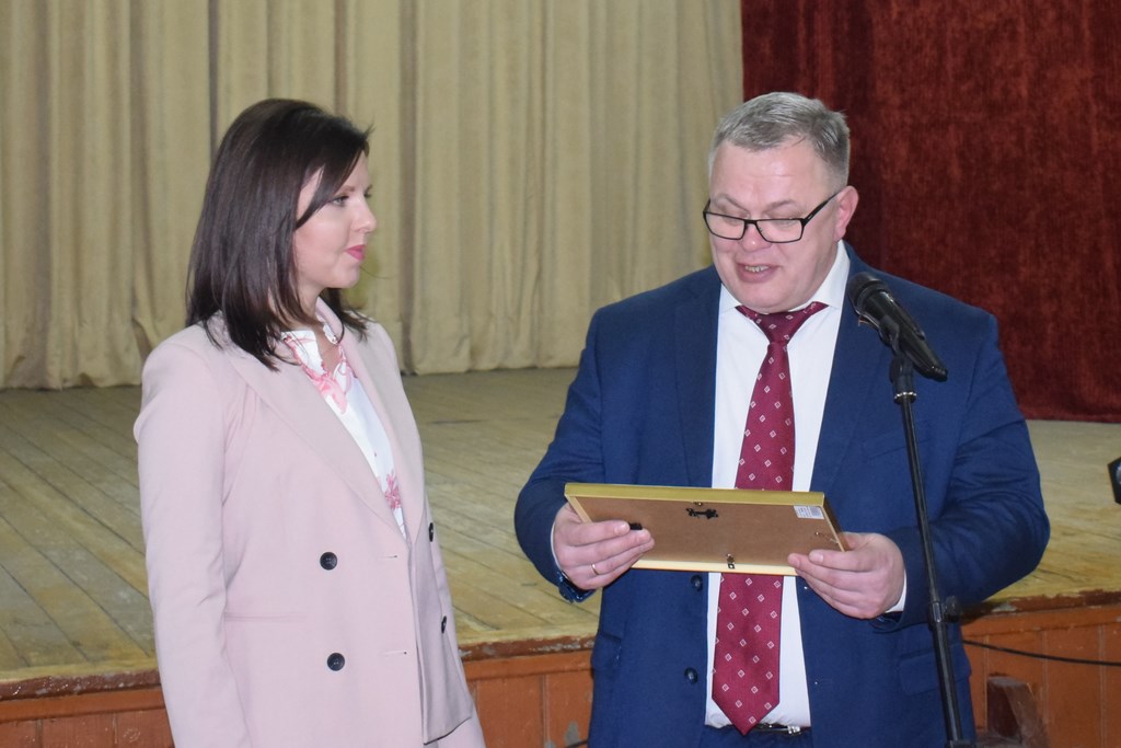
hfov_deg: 43.6
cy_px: 374
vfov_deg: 29.9
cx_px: 560
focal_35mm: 45
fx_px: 1401
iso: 2800
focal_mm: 30
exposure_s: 1/60
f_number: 4.2
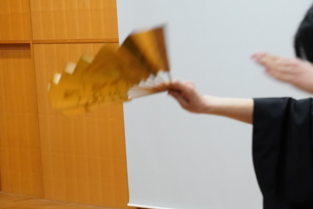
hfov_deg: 15.4
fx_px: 1156
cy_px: 146
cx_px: 207
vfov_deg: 10.3
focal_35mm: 133
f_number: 5.6
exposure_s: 1/100
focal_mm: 55
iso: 1600
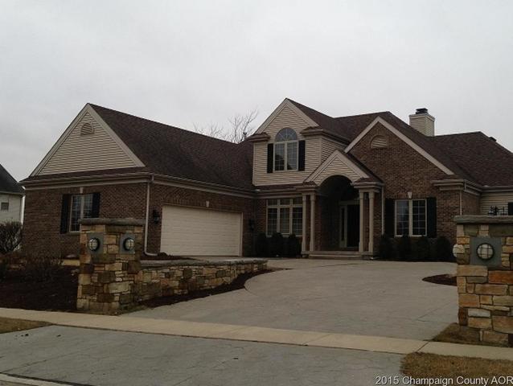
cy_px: 193
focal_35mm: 33
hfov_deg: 55.3
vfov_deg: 43.0
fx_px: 490
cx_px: 256
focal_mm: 4.13
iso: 50
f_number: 2.4
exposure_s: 1/220
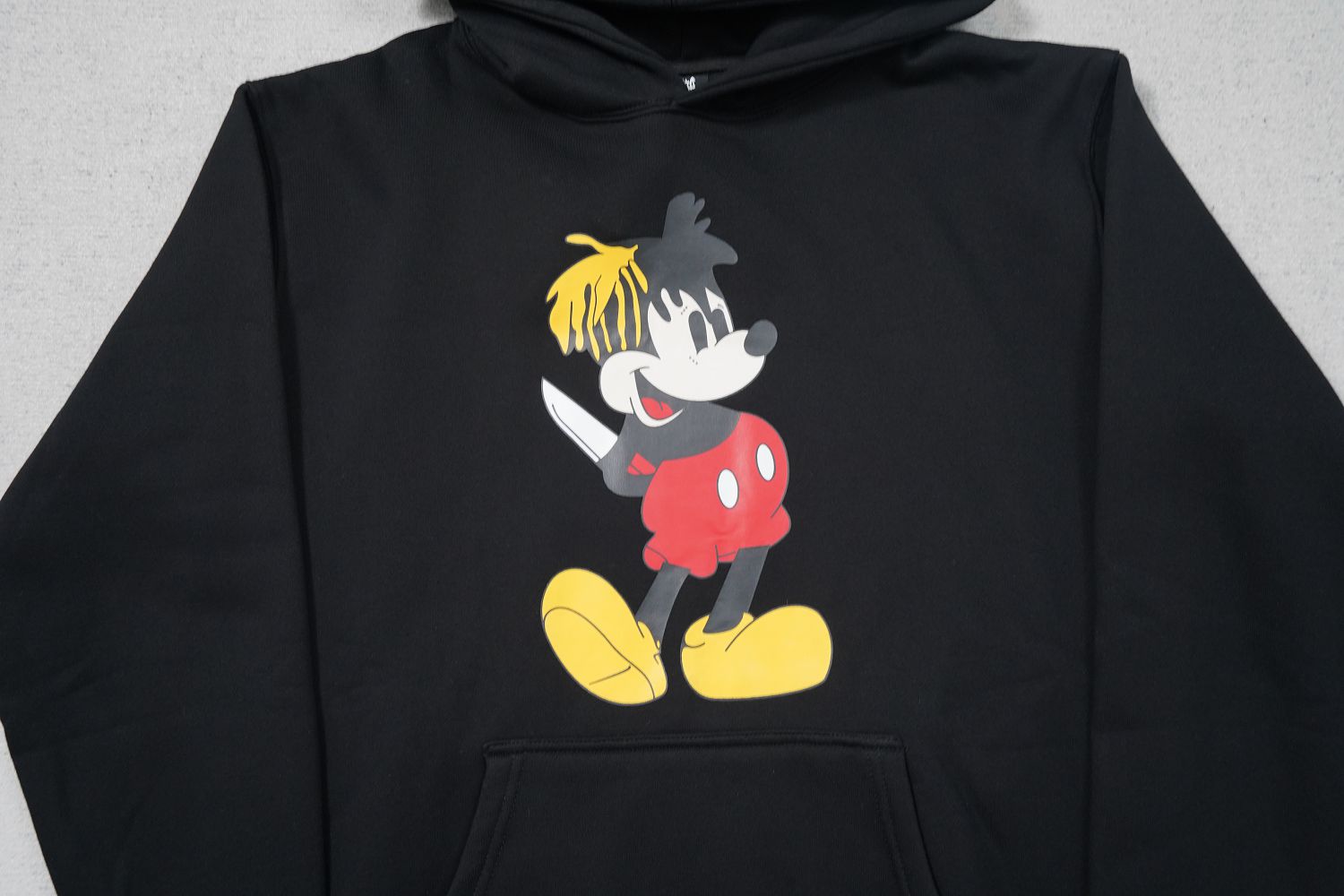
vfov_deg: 37.9
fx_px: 1307
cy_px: 448
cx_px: 672
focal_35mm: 35
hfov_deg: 54.4
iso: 1600
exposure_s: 1/100
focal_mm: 35
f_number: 10
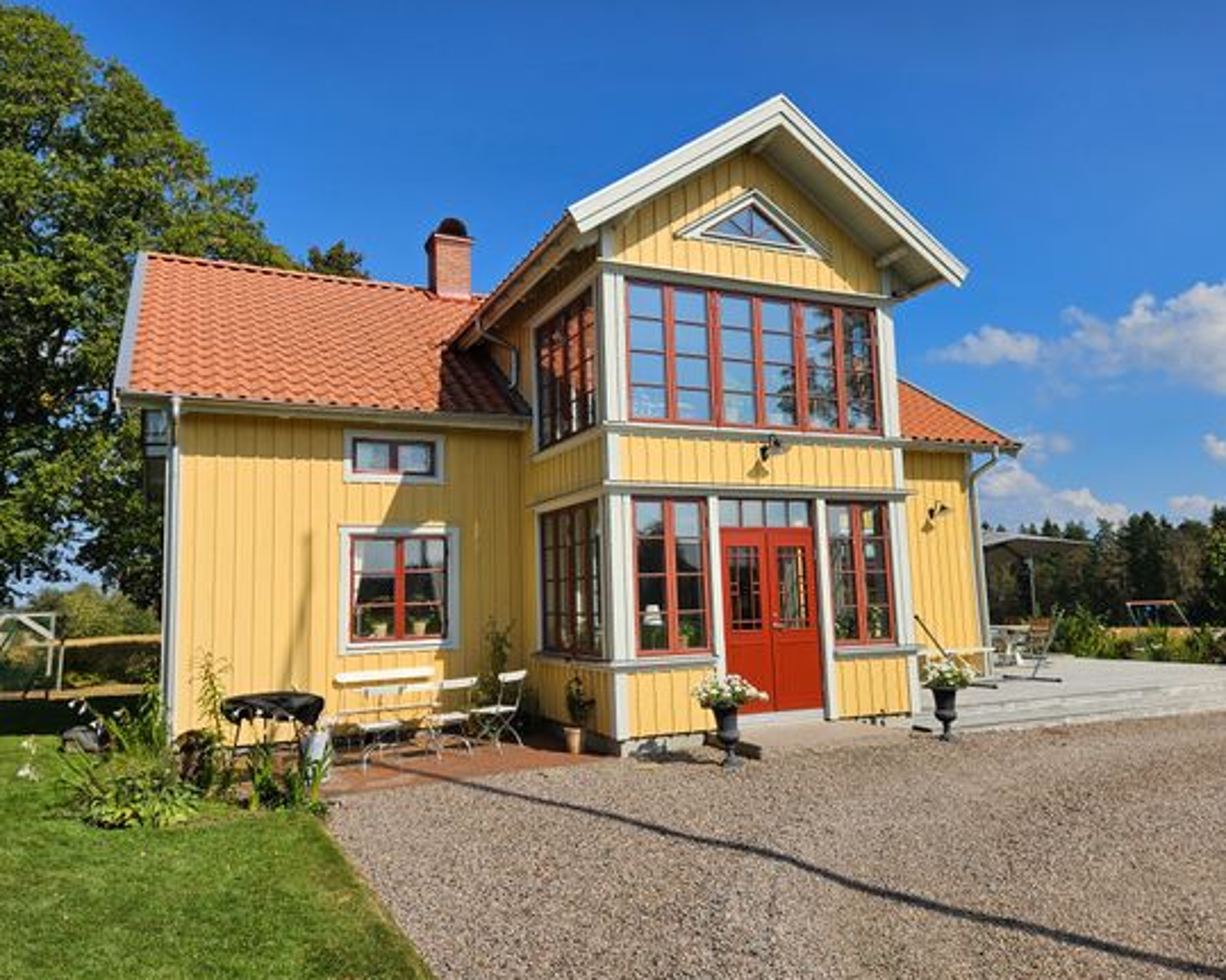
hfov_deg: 68.1
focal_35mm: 25
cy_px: 493
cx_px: 626
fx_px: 907
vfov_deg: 56.8
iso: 25
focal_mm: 5.4
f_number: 1.8
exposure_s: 1/2921
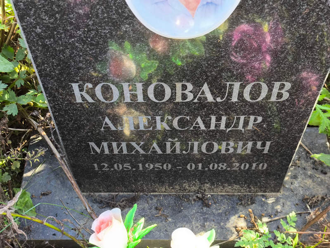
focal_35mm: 50
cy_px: 124
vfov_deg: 29.1
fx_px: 477
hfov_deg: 38.2
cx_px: 165
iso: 80
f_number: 1.7
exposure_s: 1/100
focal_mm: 4.71
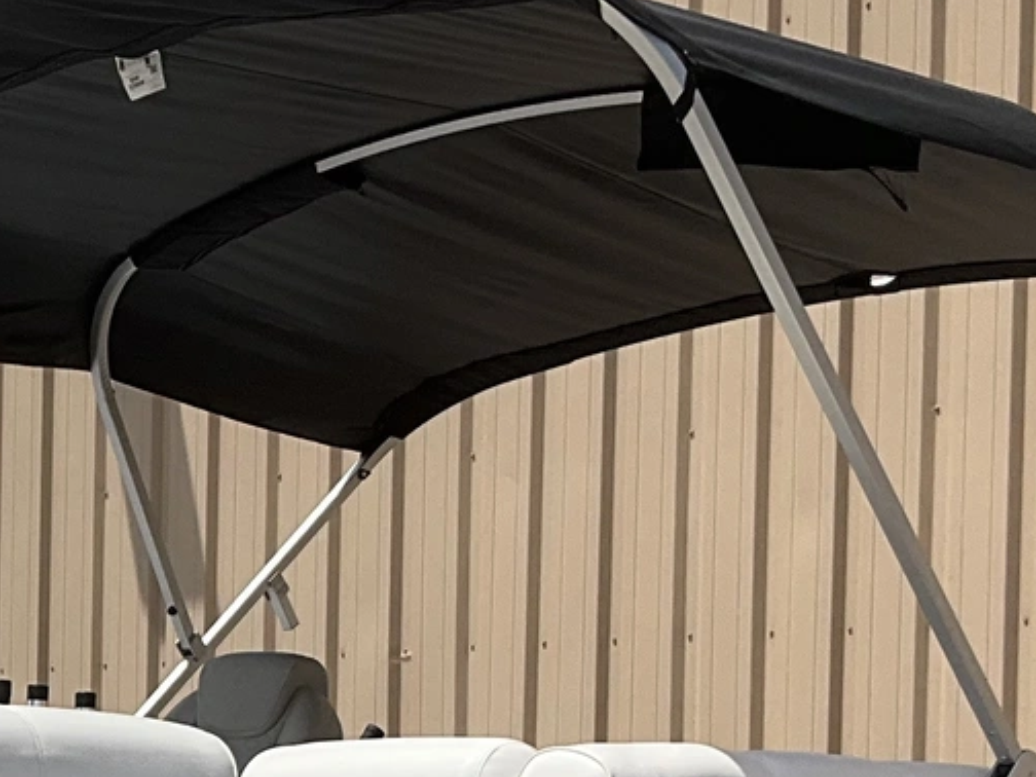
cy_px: 950
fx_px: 3442
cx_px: -212
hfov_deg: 16.4
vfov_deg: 12.6
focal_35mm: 115
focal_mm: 3
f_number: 1.8
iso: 25
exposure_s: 1/3788
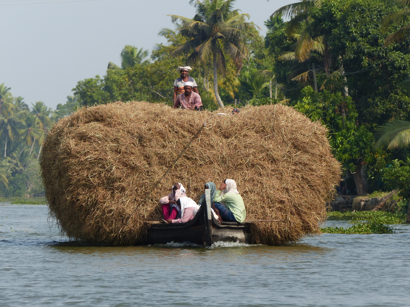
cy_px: 154
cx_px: 205
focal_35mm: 366
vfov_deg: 4.1
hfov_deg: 5.4
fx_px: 4335
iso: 100
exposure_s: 1/1000
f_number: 4
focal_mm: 65.8
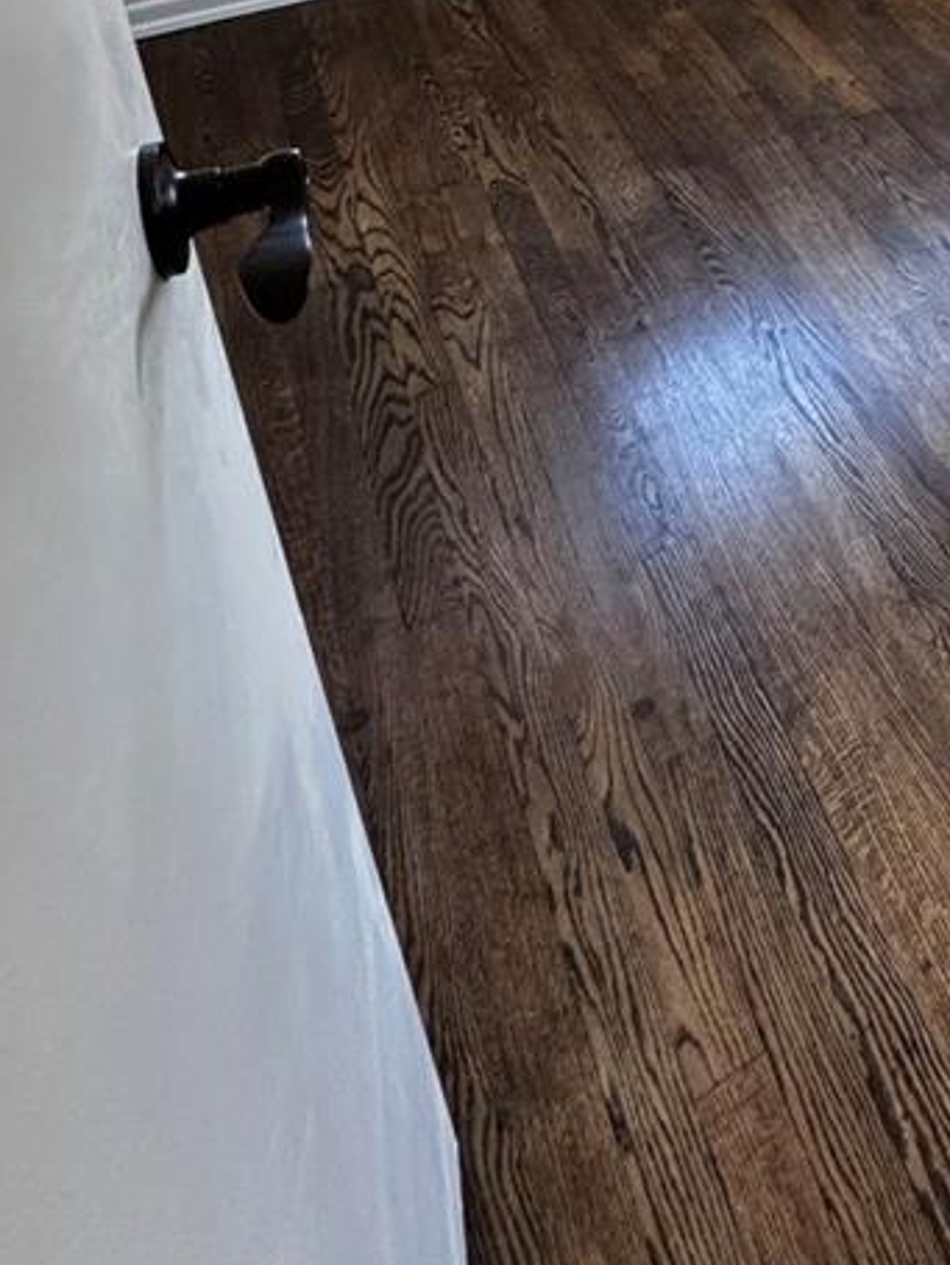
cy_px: -150
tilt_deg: -21.7
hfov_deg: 30.7
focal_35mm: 37
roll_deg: -2.9
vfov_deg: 39.9
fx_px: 1353
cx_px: 1226
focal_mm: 2.22
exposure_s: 1/99
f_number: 2.2
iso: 200
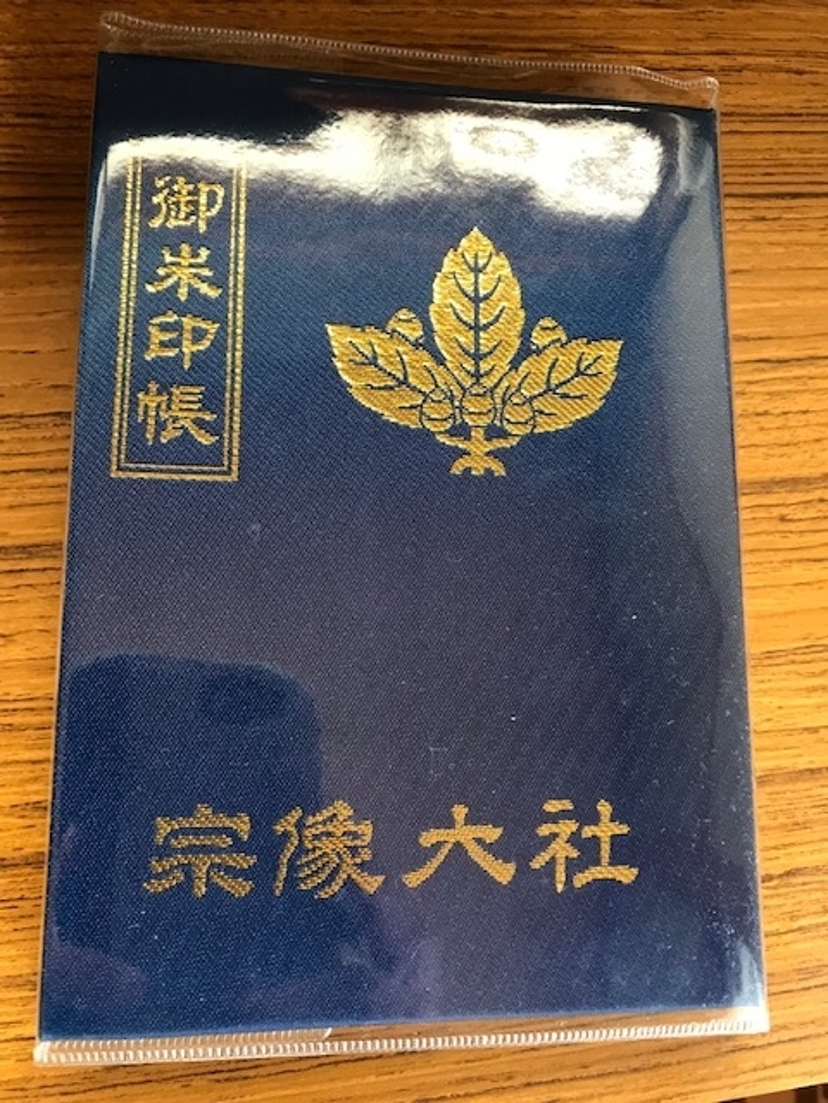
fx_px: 893
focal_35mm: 28
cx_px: 414
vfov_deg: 63.4
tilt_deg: -77.2
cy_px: 552
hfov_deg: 49.7
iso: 40
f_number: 1.8
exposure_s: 1/15
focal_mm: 3.99
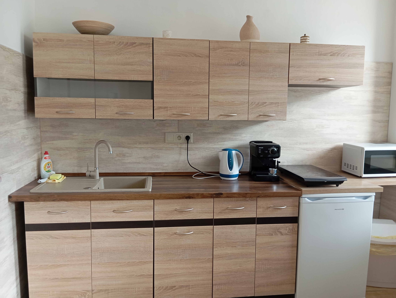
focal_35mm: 28
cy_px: 149
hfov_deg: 63.4
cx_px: 198
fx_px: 321
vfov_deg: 49.9
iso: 774
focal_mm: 4.22
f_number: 1.8
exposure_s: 1/50
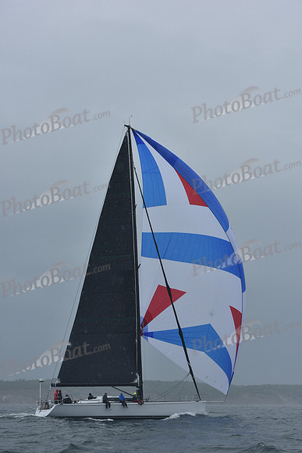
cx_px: 151
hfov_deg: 16.7
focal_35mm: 82
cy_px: 226
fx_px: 1031
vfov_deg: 24.8
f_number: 8
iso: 320
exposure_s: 1/1000
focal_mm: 82
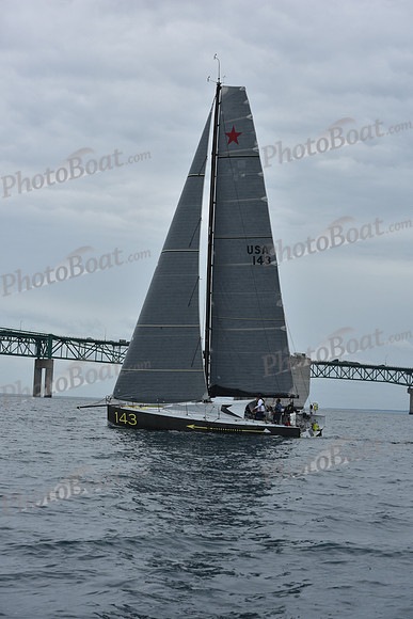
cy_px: 310
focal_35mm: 70
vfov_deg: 28.8
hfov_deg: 19.5
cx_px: 206
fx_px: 1204
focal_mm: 70
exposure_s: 1/800
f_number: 7.1
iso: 250
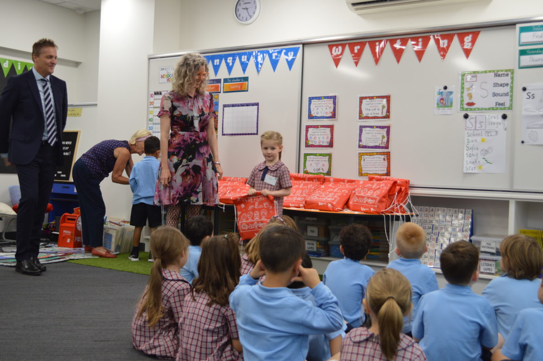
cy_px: 180
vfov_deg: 31.8
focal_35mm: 42
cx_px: 272
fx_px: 633
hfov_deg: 46.4
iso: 400
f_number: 4.5
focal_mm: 28
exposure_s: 1/30
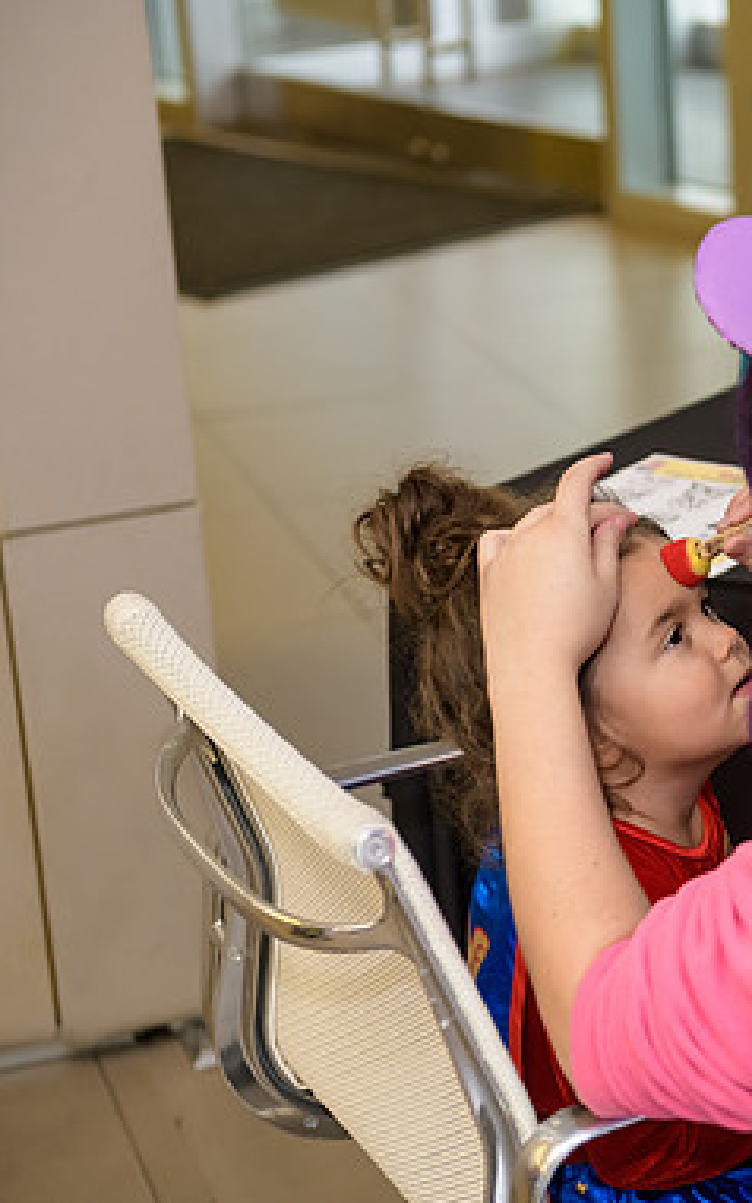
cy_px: 595
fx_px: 3051
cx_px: 888
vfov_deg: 22.3
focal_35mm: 93
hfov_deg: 13.7
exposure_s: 1/125
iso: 1000
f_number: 3.2
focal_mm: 60
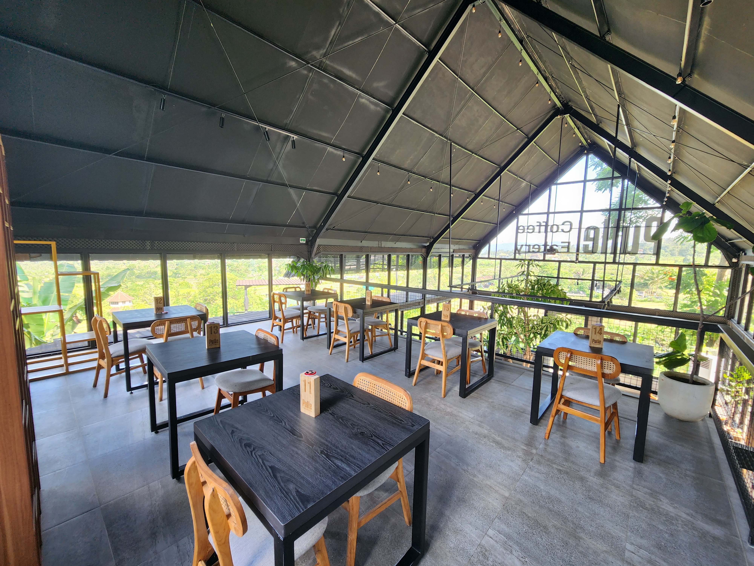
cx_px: 377
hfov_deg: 106.2
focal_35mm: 13
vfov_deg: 89.9
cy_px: 283
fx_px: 283
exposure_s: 1/60
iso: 100
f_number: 2.2
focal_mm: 2.2
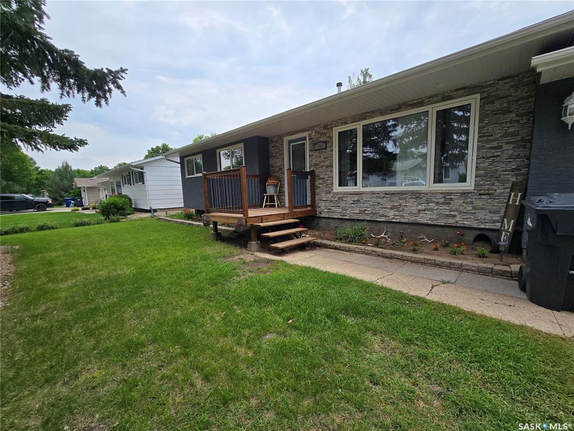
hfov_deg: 106.2
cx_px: 287
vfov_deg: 89.9
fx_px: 216
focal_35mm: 13
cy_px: 216
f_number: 2.2
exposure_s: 1/957
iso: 50
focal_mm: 2.2
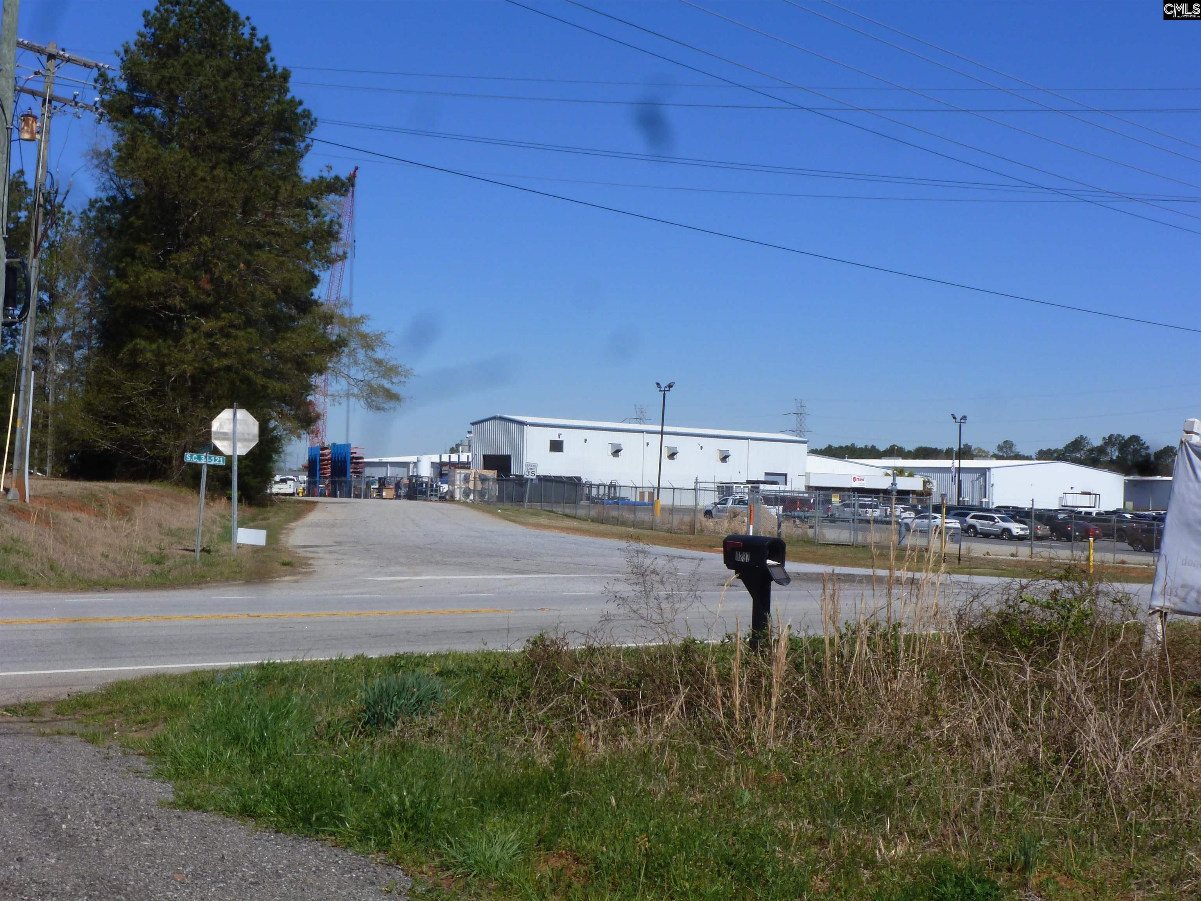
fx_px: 1700
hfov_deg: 38.9
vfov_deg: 29.7
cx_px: 600
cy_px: 450
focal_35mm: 49
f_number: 5.6
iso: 100
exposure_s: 1/640
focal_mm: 8.7
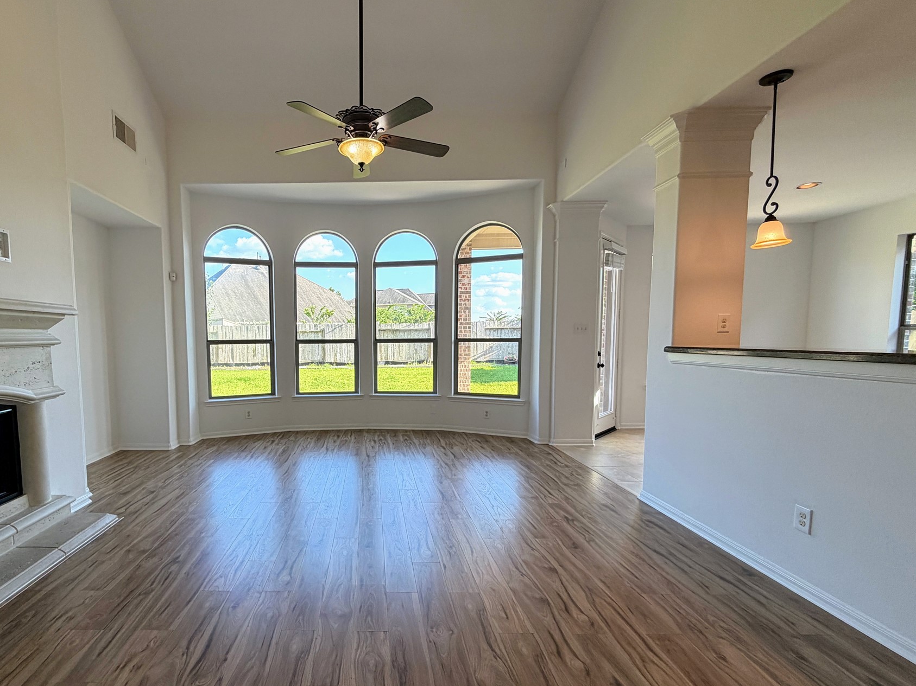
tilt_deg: -4.2
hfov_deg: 89.8
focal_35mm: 17
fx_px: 450
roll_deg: +1.4
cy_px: 371
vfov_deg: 74.6
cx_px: 365
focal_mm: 2.22
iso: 100
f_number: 2.2
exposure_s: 1/120
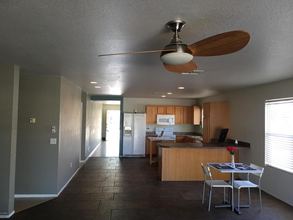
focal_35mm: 29
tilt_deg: +2.0
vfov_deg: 48.2
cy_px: 110
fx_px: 245
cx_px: 146
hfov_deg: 61.7
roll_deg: -1.0
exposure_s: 1/30
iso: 32
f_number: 2.2
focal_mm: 4.15
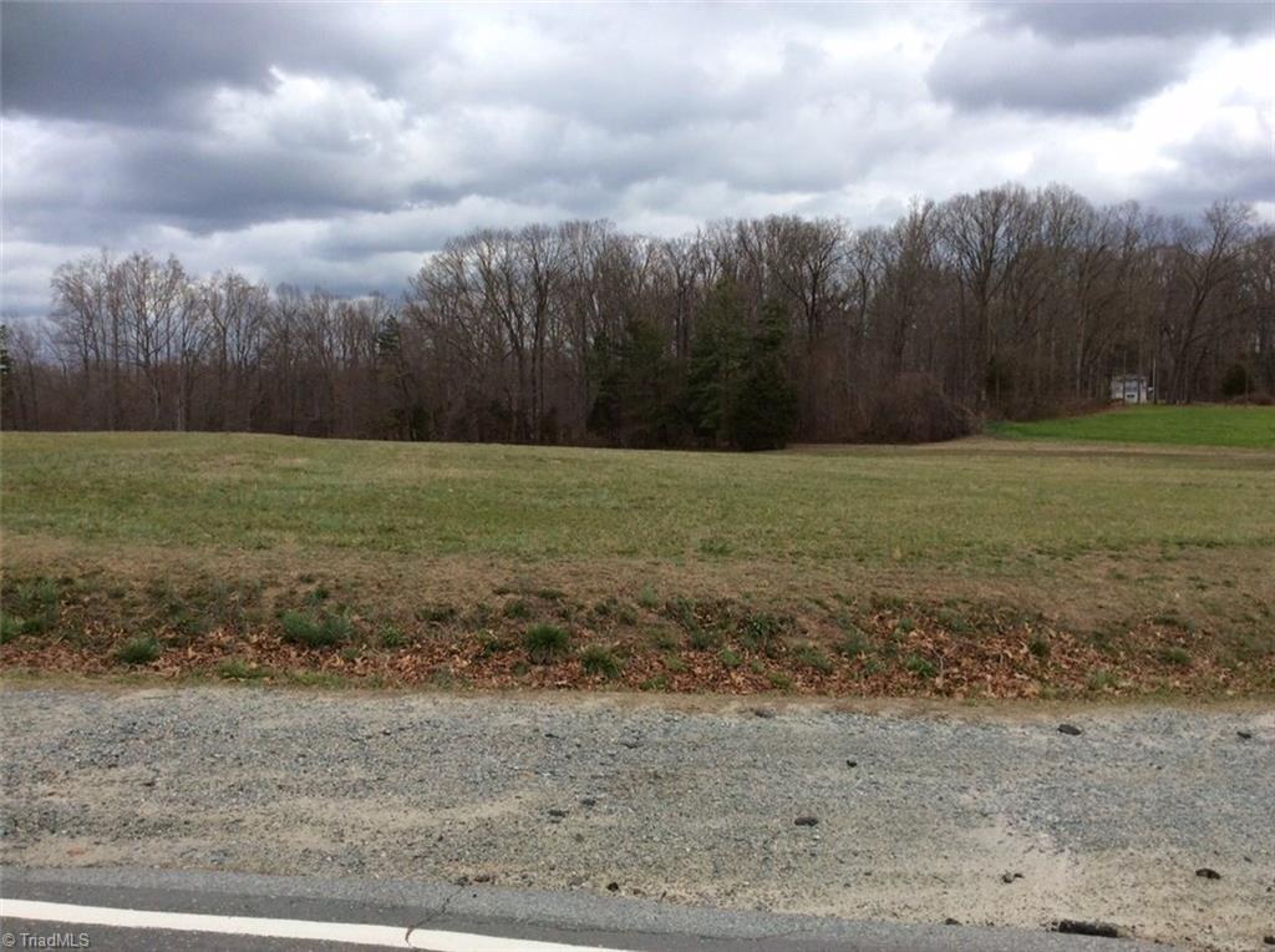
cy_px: 476
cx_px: 638
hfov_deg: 56.9
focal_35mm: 32
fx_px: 1176
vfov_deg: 44.0
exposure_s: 1/1634
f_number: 2.4
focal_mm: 3.3
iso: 32
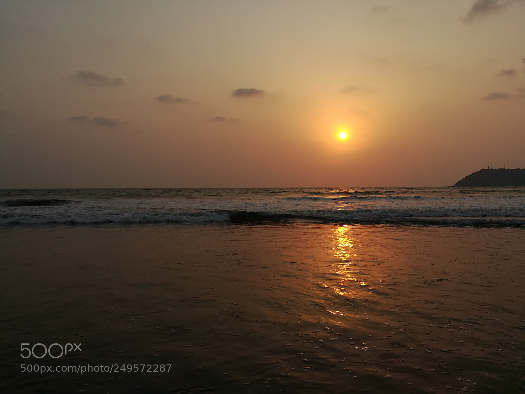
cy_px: 197
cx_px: 262
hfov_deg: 67.3
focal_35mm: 26
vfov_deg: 53.1
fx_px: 394
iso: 50
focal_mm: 3.83
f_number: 2.2
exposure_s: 1/1427
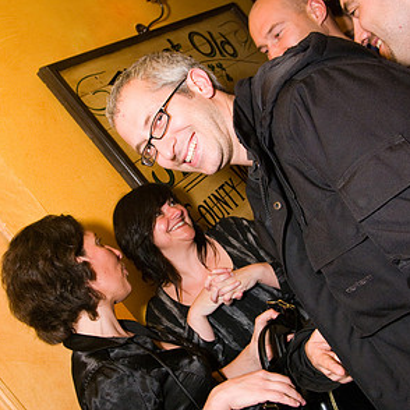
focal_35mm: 39
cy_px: 212
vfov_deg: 42.8
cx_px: 204
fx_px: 523
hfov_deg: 42.8
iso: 400
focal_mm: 20
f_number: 6.7
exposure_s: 1/30
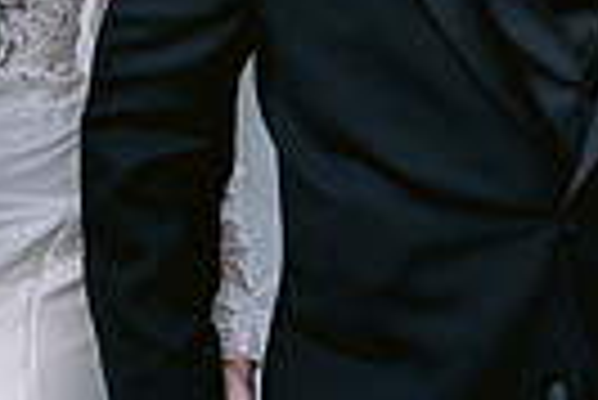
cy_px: -164
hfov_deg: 13.2
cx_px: -13
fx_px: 2544
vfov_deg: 8.8
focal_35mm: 153
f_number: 5
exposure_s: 1/200
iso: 400
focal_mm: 35
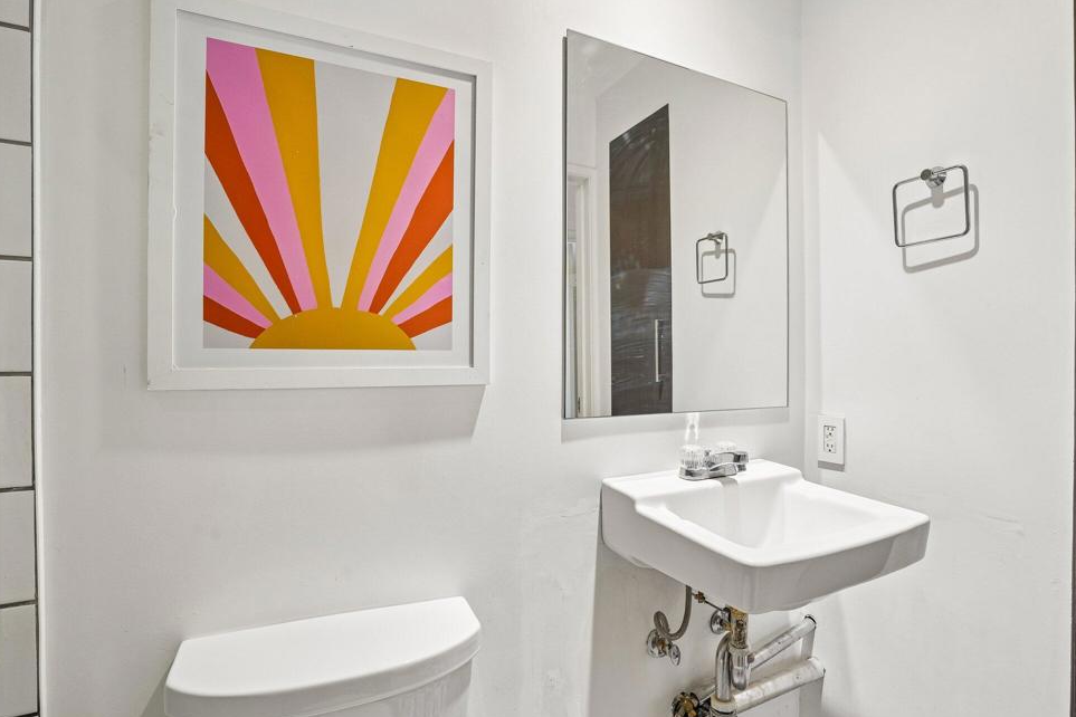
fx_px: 508
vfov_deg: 70.4
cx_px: 559
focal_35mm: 17
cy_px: 361
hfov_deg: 93.2
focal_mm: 16
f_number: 8
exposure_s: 1/15
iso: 400
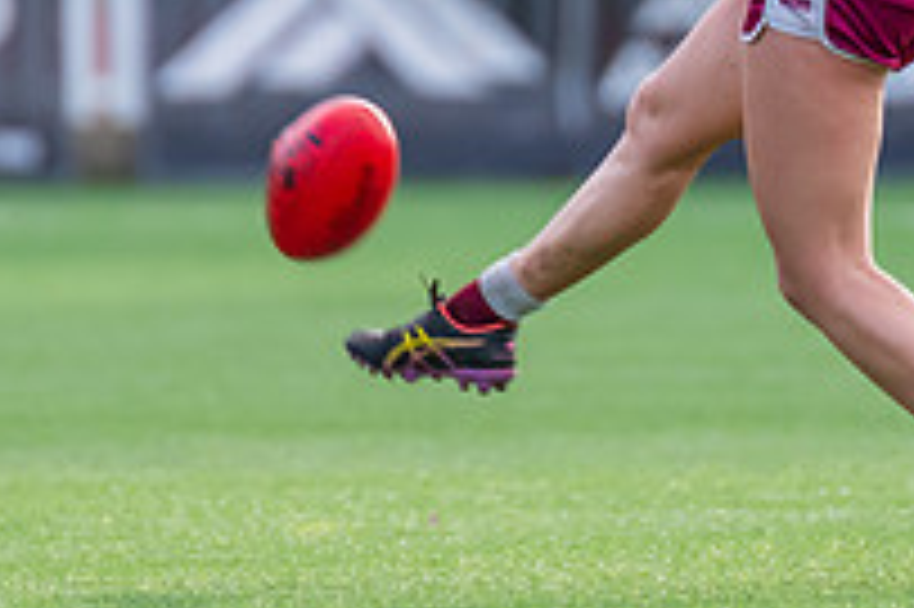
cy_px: -22
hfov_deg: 1.3
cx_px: 631
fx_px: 40639
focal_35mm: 1602
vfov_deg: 0.9
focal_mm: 420
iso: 800
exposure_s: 1/1000
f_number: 4.5
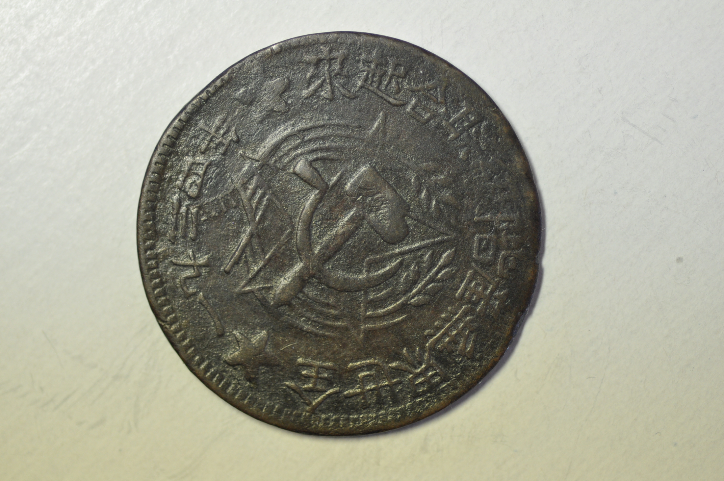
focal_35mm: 90
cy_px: 240
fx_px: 1808
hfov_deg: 22.6
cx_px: 362
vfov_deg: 15.2
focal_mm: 60
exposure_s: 1/250
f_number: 4
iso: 720
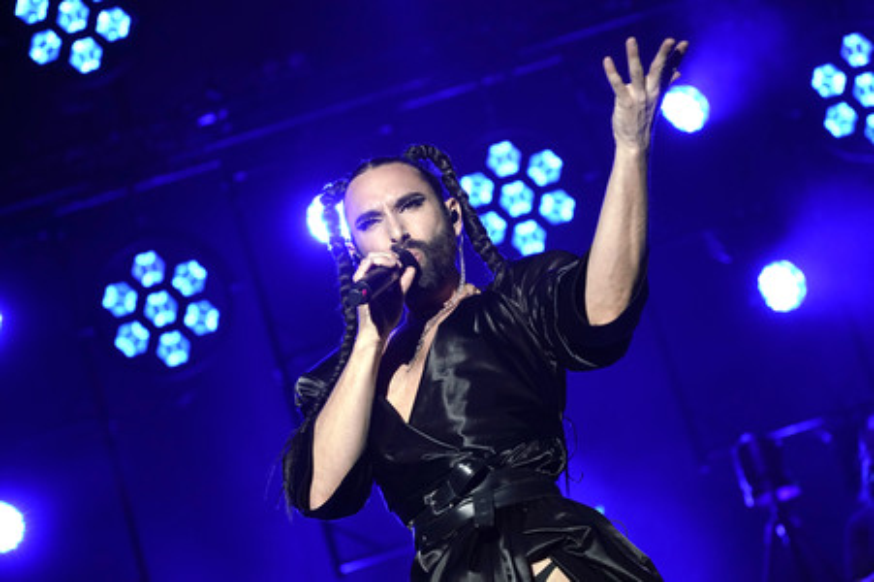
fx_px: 2280
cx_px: 437
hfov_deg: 21.7
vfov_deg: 14.5
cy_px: 291
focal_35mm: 94
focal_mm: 94
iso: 2000
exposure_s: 1/250
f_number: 4.5
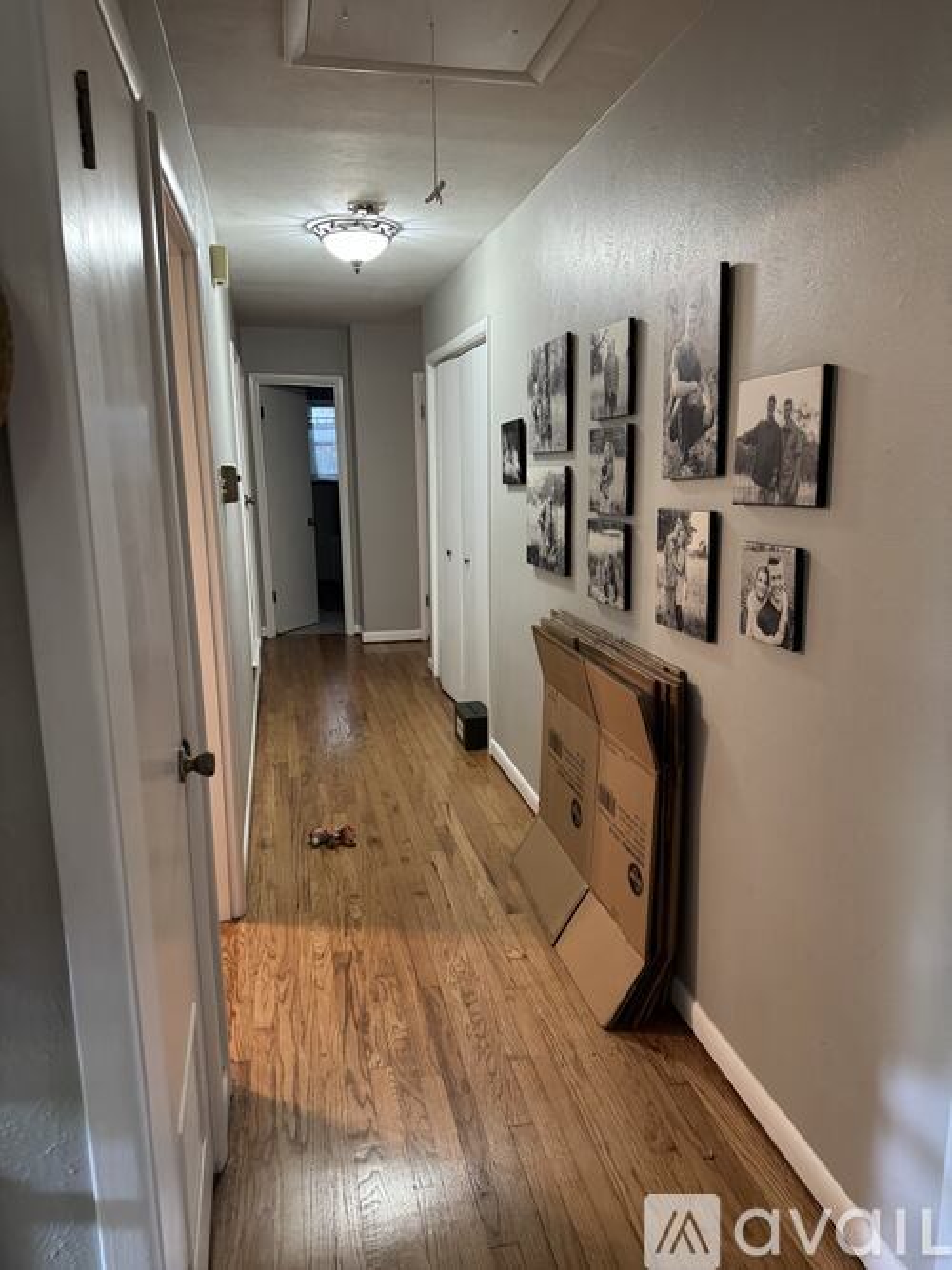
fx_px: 880
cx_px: 476
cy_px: 635
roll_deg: +0.8
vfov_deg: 71.6
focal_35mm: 24
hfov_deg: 56.8
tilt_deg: -12.7
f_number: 1.78
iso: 500
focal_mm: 6.76
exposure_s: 1/60
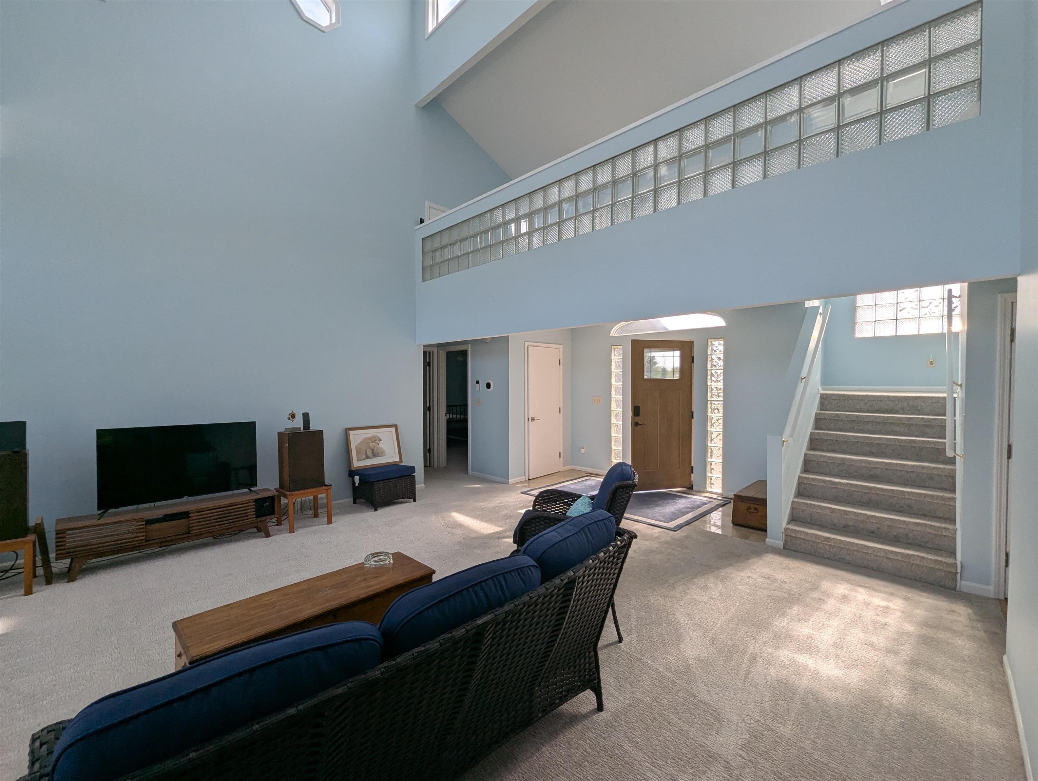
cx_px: 519
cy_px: 390
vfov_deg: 90.1
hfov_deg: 106.1
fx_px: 390
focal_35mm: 13
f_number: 2.2
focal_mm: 1.95
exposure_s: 1/484
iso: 48
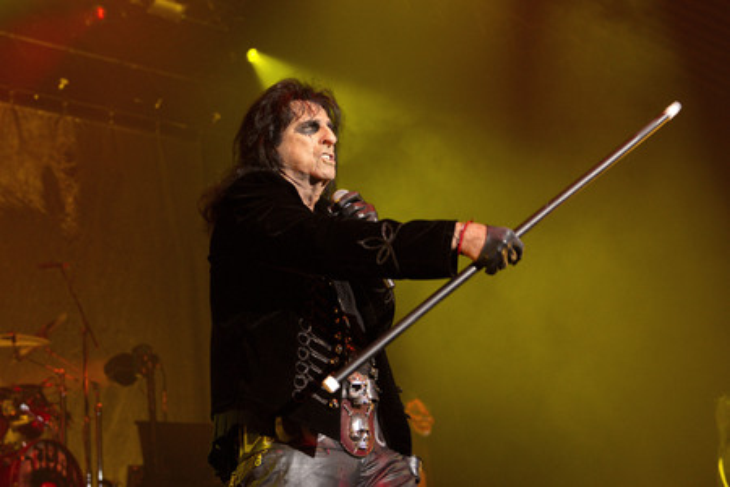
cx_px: 365
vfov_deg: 30.5
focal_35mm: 44
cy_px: 244
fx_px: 892
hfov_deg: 44.5
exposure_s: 1/400
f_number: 3.5
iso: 1600
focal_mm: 44
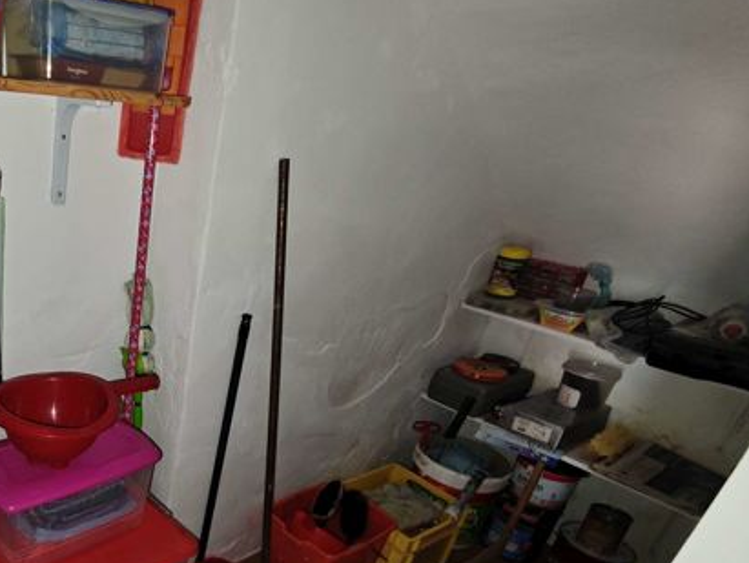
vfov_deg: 55.0
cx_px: 125
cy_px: 399
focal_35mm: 24
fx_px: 520
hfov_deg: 63.7
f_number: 2.2
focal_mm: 2.16
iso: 640
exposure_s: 1/33.3
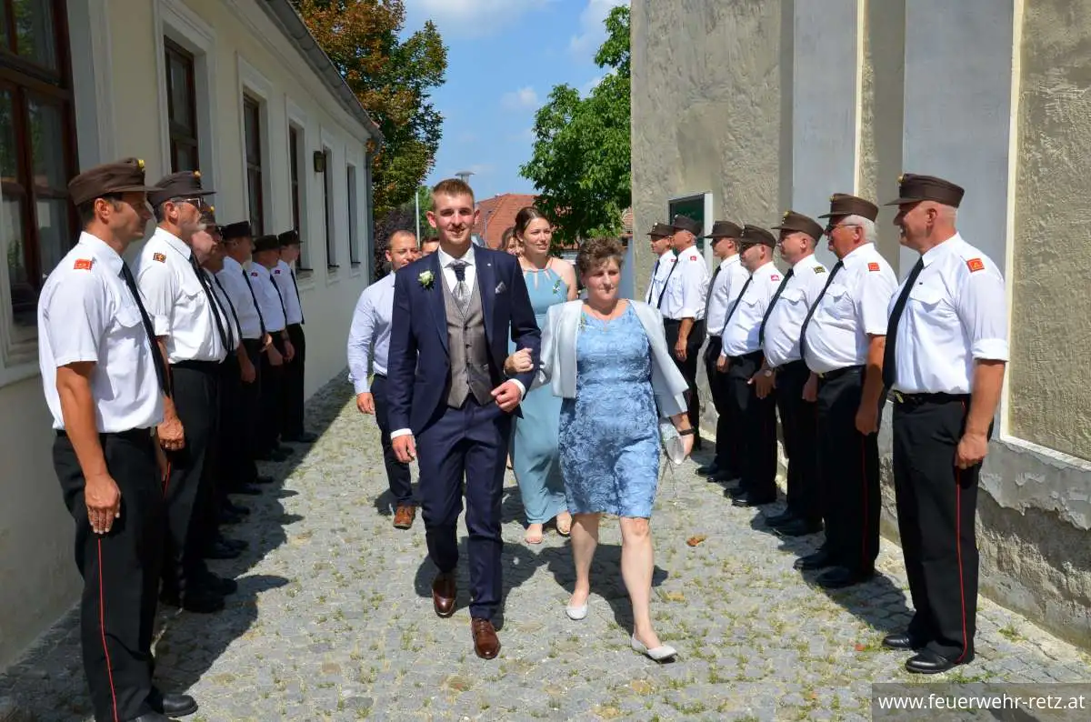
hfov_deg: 57.3
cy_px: 361
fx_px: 998
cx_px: 546
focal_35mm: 33
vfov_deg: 39.8
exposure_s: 1/500
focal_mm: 22
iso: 160
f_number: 8
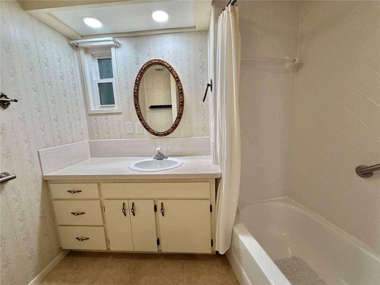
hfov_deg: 102.1
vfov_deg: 85.7
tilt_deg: -7.8
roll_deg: +1.6
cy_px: 142
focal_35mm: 14
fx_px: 154
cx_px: 190
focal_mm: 2.22
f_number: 2.2
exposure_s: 1/120
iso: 160
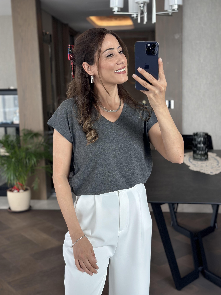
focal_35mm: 48
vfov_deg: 39.7
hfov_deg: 30.3
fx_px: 409
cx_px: 110
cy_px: 148
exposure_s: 1/120
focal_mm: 6.86
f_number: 1.78
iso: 64
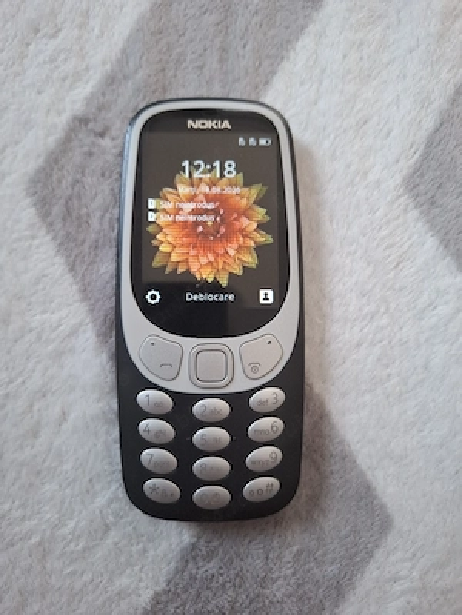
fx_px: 409
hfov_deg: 58.9
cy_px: 308
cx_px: 231
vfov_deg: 73.9
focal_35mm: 23
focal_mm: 5.54
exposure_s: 1/50
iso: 160
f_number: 1.8
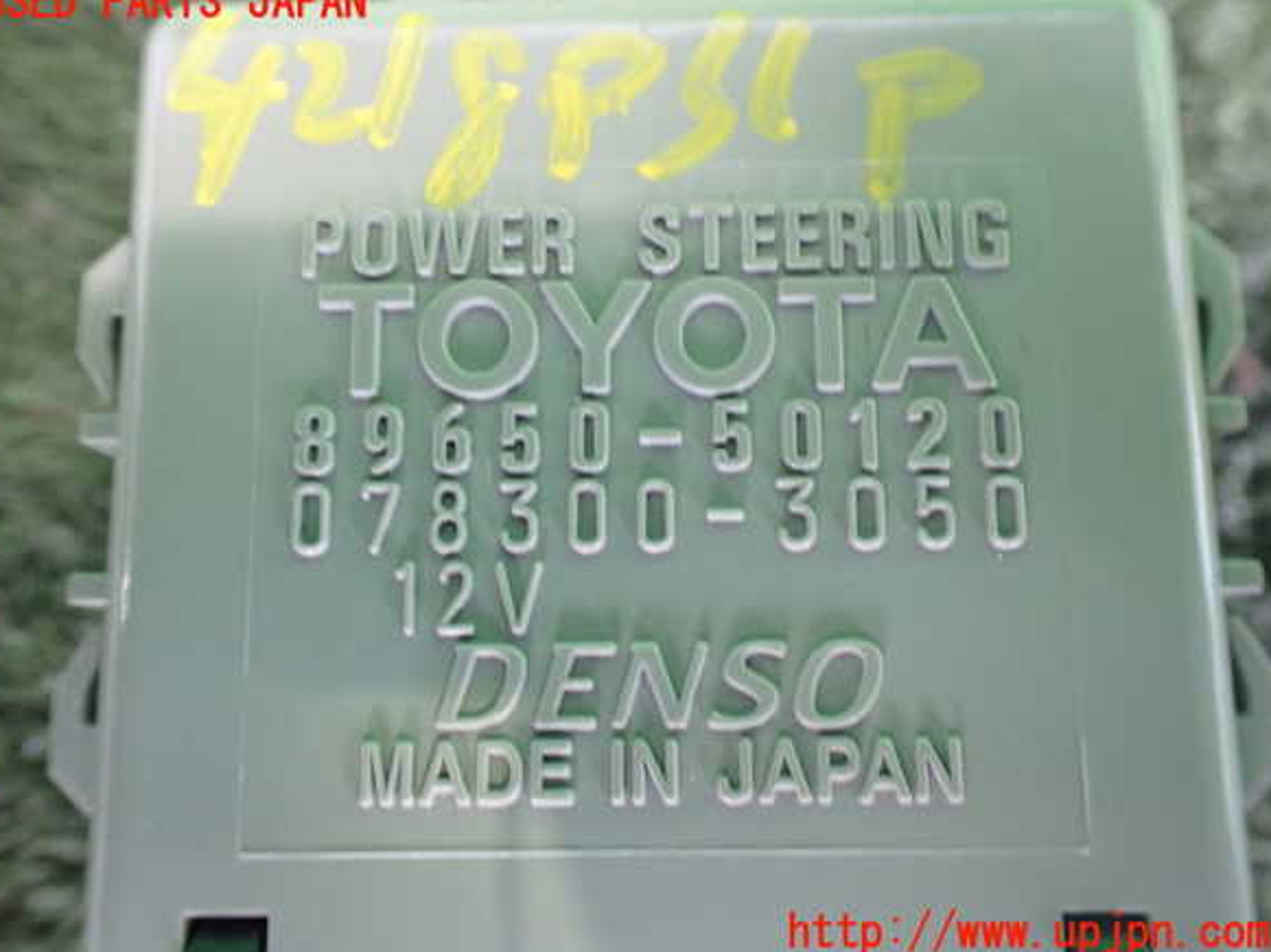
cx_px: 626
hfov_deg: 58.4
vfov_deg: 45.4
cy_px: 468
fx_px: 1138
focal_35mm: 31
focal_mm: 5.4
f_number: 2.3
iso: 800
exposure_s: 1/40
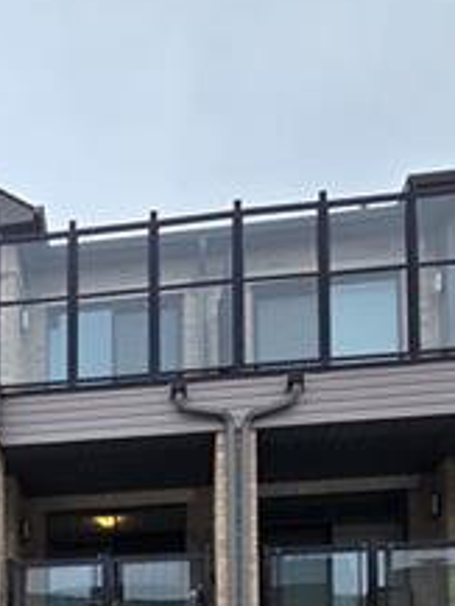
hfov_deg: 29.2
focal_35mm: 46
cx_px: -14
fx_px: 805
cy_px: 785
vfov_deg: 31.7
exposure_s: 1/594
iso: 50
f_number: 2.2
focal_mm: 2.2
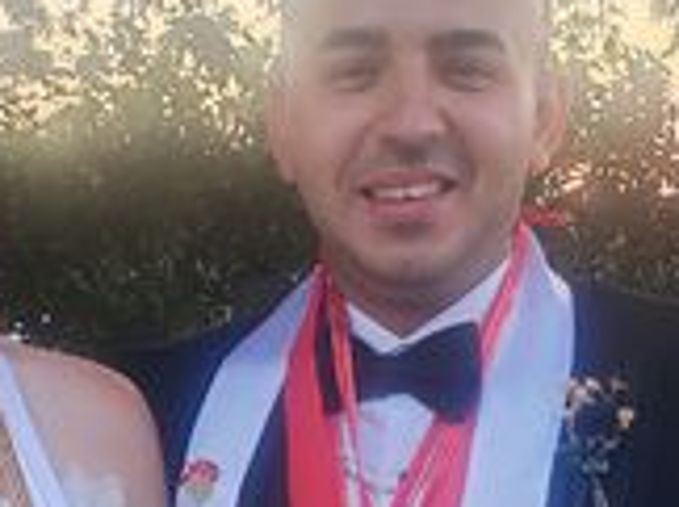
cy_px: 528
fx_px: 1743
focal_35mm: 89
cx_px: 275
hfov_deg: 22.0
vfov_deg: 16.2
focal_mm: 6.12
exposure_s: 1/100
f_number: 1.9
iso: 250
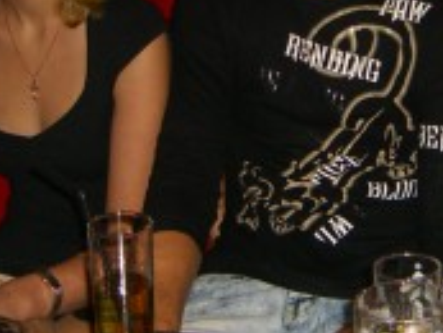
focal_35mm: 132
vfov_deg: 11.2
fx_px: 1690
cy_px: 13
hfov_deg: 14.9
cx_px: 318
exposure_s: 1/60
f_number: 2.8
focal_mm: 7.9
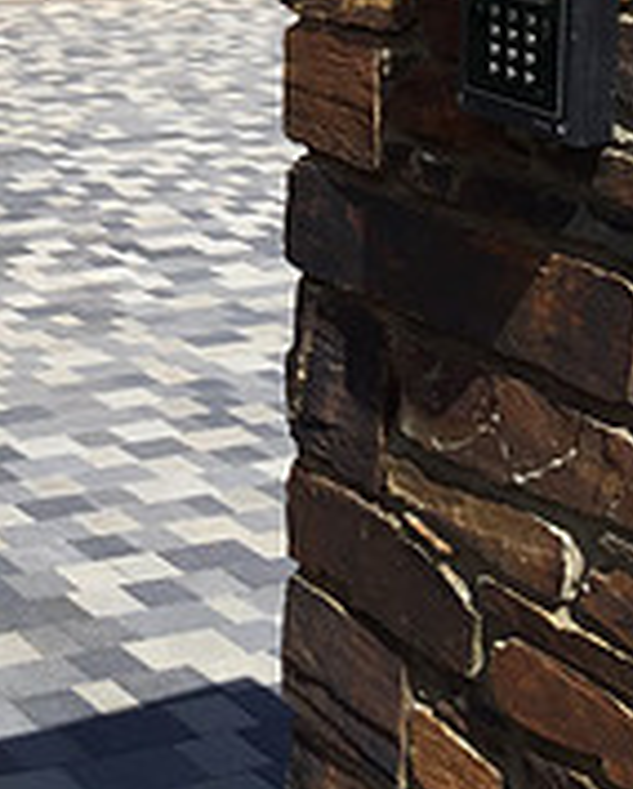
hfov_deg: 20.5
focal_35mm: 72
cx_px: -36
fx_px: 1683
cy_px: -205
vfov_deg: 23.6
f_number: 2.2
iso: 32
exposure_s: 1/2825
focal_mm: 4.15
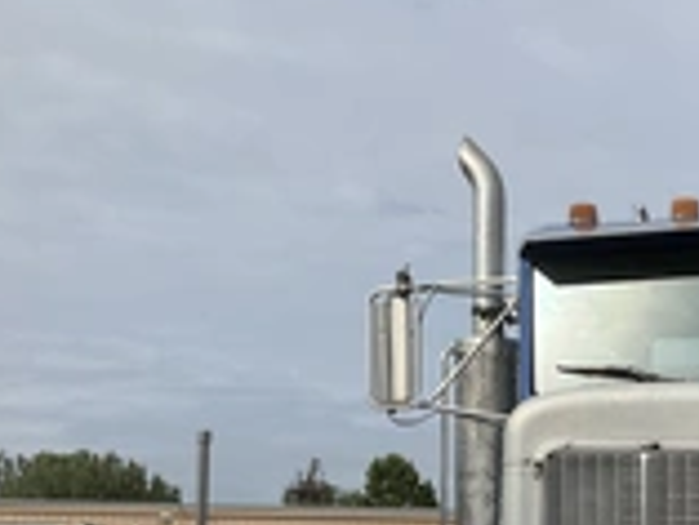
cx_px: 770
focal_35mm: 74
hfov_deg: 24.5
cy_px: 605
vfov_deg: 19.0
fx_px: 1495
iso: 25
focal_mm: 3
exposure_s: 1/2667
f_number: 1.8
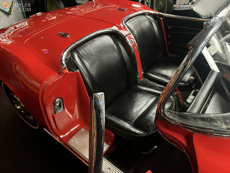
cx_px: 115
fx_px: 173
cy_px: 86
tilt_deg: -39.4
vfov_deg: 53.1
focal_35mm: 26
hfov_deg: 67.3
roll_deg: +2.0
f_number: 1.5
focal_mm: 5.7
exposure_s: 1/50
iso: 125
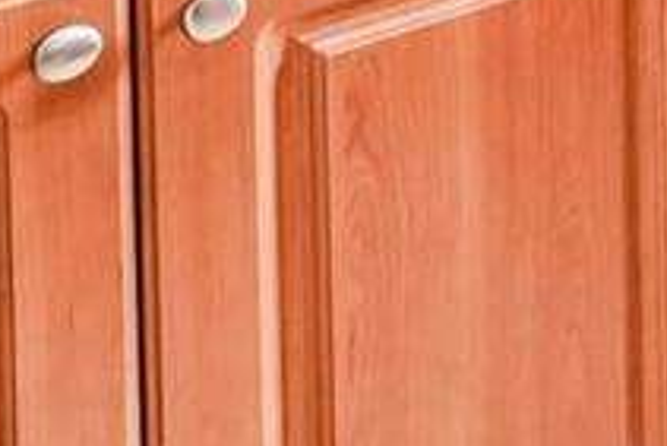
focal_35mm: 106
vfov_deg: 9.6
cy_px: -946
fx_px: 1965
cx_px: 1922
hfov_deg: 11.8
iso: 100
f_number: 6.3
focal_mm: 14
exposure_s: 1/25
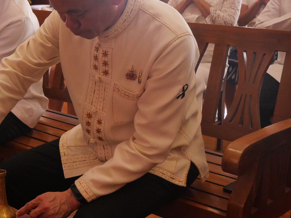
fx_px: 538
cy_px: 77
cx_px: 35
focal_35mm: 64
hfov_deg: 29.2
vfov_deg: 22.9
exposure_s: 1/80
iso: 2000
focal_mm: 18
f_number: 5
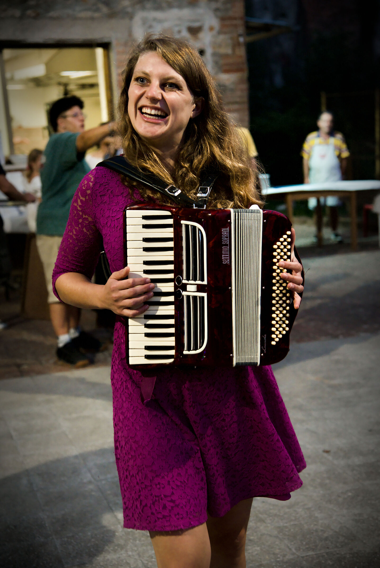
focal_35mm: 62
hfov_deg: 21.9
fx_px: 980
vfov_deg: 32.4
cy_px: 284
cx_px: 190
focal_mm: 62
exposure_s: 1/125
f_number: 4.5
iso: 1600
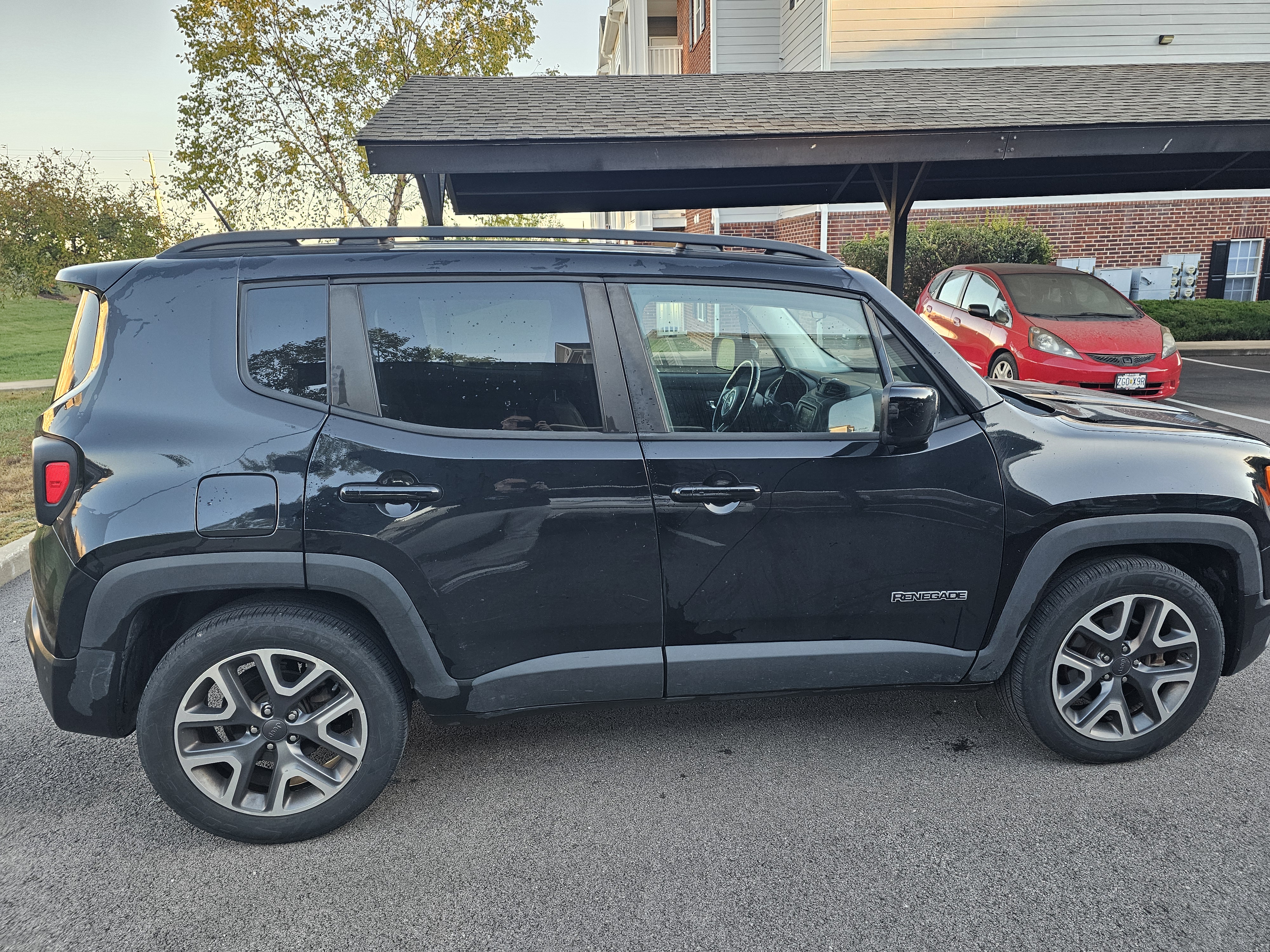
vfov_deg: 58.9
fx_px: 844
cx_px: 635
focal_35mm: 23
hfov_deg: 73.9
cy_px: 476
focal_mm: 6.3
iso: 125
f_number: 1.7
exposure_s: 1/180
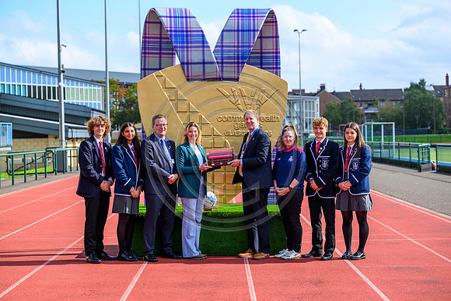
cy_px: 150
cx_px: 226
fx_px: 952
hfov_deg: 26.6
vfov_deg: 18.0
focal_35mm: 76
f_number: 3.5
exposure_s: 1/2500
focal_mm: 76
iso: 500
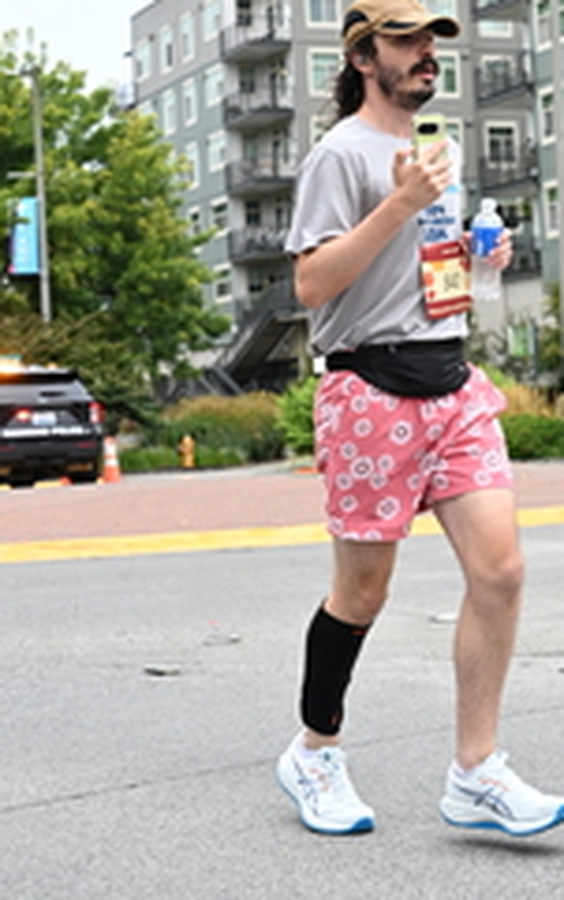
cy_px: 261
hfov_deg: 15.2
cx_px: 334
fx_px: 2111
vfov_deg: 23.9
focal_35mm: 86
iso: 1600
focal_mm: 37
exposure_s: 1/800
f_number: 4
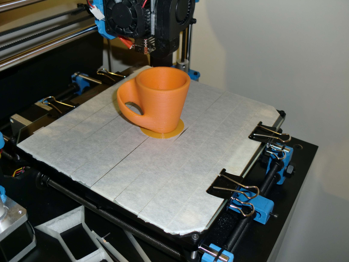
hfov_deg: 52.6
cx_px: 174
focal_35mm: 35
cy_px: 131
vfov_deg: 40.7
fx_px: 353
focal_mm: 6.3
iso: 125
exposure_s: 1/8
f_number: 3.1
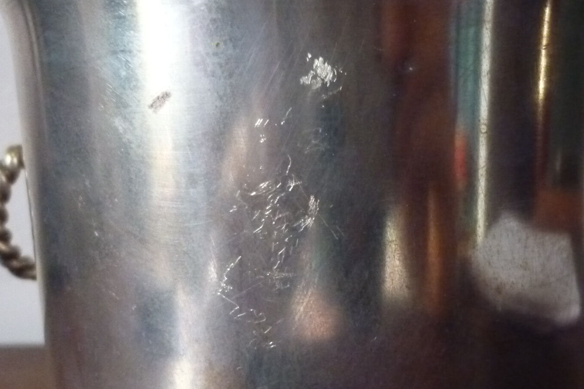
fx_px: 633
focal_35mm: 39
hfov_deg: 48.8
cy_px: 246
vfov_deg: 34.0
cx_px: 385
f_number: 2.8
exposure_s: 1/10
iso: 800
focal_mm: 4.5
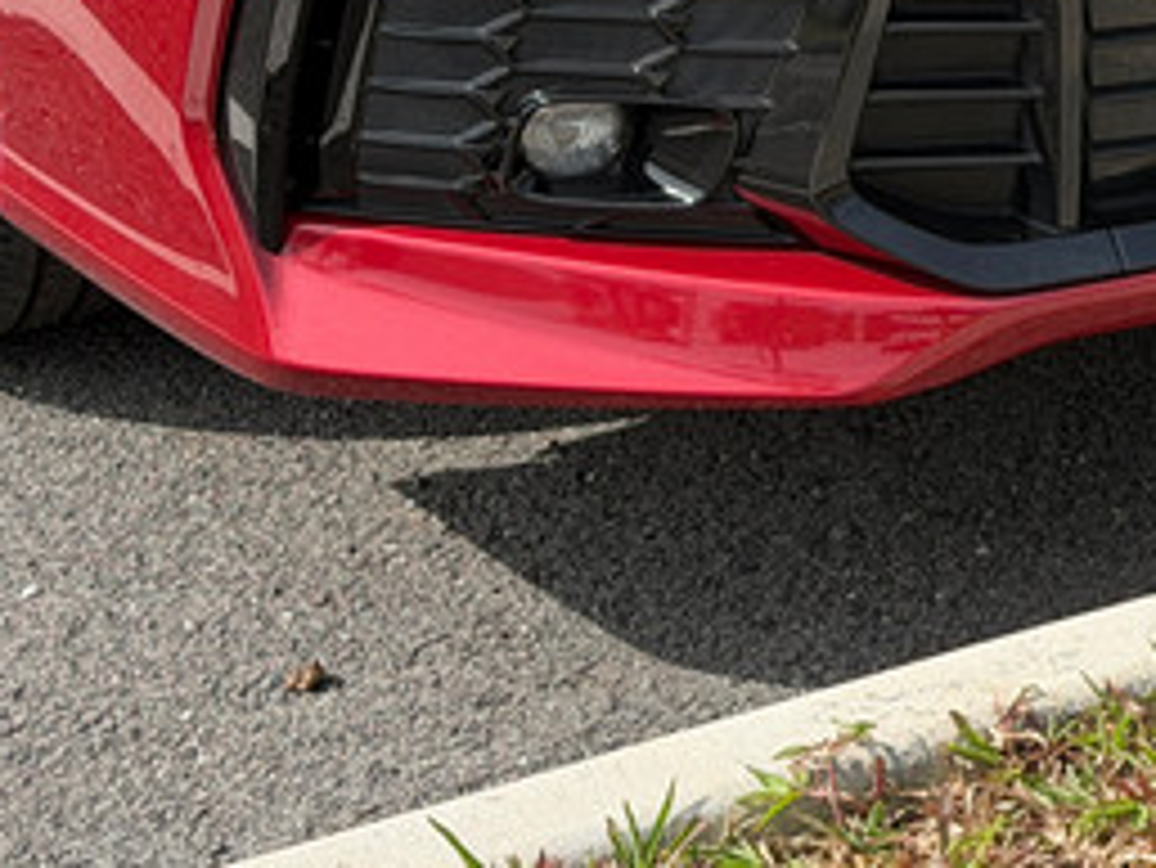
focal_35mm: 157
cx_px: 1219
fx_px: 5245
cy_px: -342
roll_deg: +3.3
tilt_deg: -18.6
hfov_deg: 12.4
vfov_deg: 9.3
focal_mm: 6.76
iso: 80
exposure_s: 1/2415
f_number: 1.78
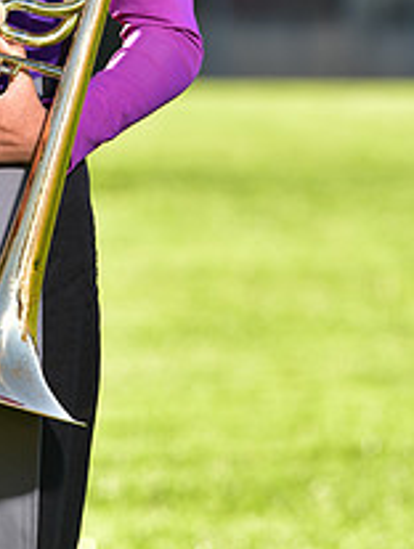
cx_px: -60
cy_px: -178
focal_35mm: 538
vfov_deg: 3.7
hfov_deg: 2.8
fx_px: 8553
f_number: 5
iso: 100
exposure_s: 1/200
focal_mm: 200
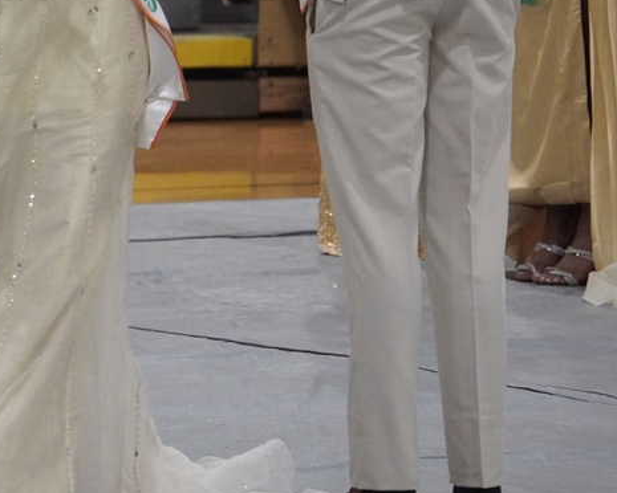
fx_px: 8035
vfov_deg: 3.5
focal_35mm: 440
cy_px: 12
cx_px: 180
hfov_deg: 4.4
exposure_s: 1/250
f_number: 5.6
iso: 6400
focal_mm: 142
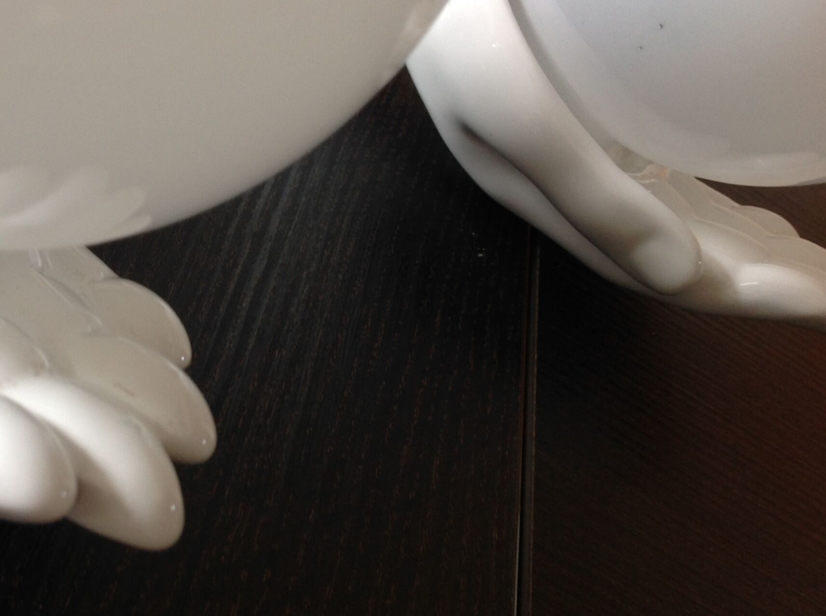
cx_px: 208
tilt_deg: -36.4
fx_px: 1263
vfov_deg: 27.4
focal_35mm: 53
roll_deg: -35.0
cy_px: 255
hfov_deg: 35.4
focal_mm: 4.28
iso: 50
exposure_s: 1/15
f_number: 2.4
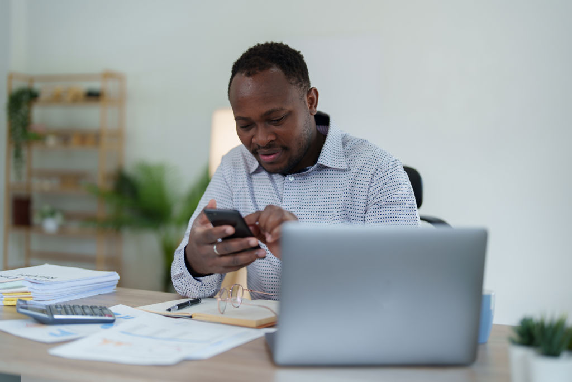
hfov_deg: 39.6
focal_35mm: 50
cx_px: 286
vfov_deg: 27.0
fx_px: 795
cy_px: 191
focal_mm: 50
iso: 100
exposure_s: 1/250
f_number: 1.2
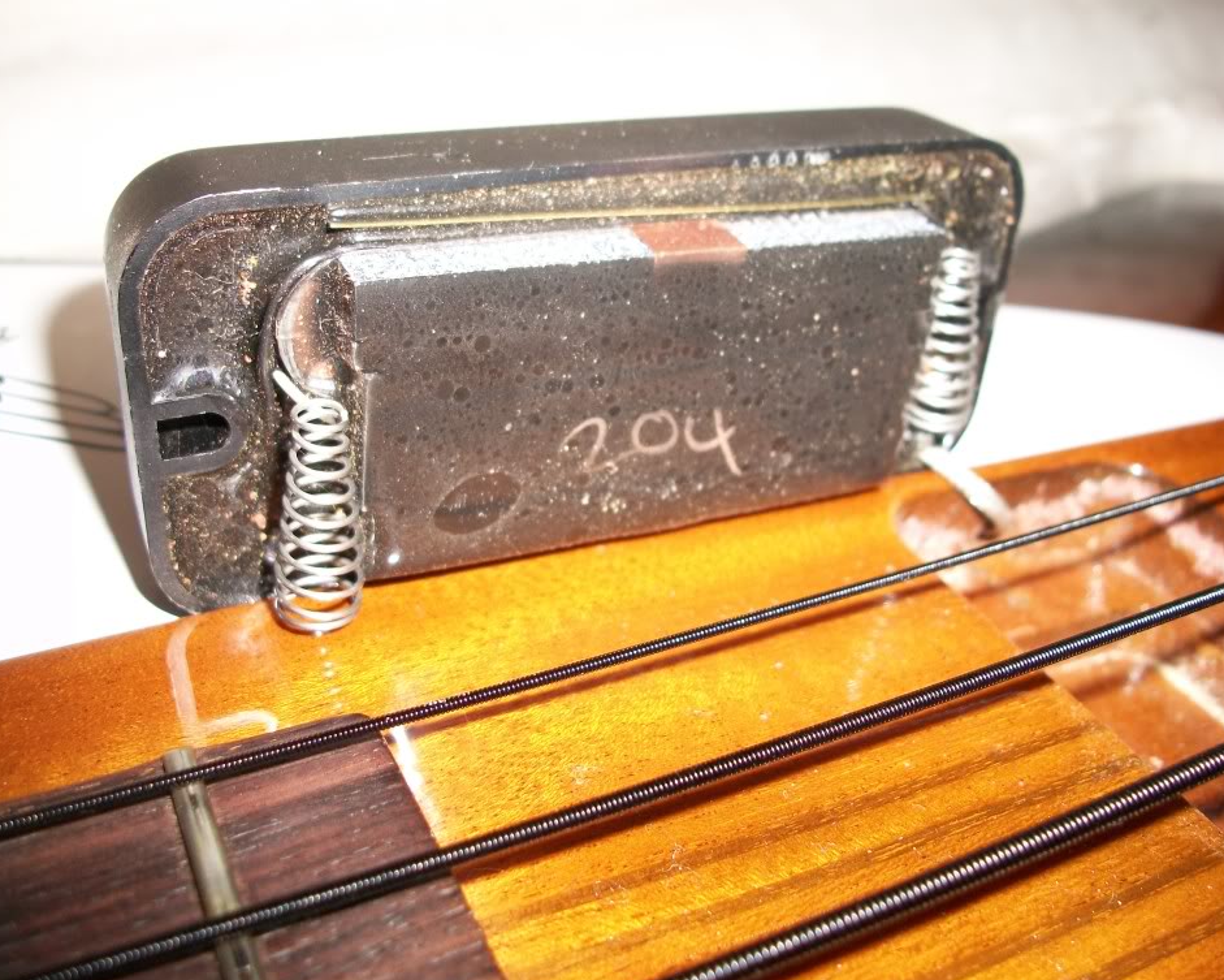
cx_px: 592
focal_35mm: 34
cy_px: 493
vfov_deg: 43.4
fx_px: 1232
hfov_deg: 52.8
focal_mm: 5.7
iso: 80
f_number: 2.9
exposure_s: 1/60
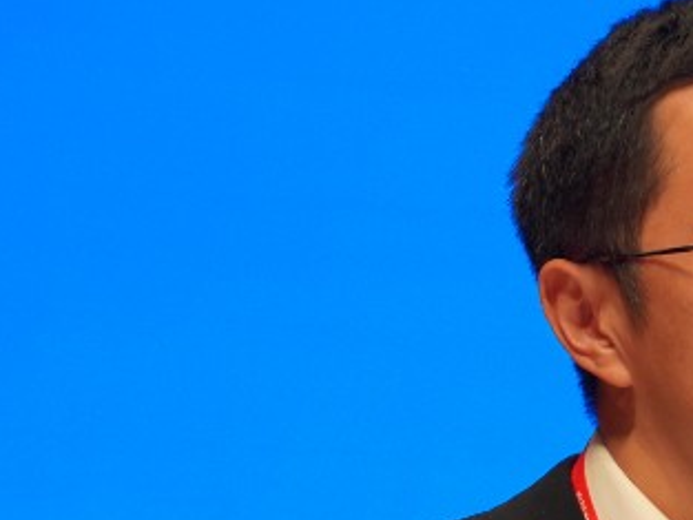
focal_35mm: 506
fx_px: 10134
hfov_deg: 3.9
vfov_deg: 2.9
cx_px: 1181
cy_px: 540
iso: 800
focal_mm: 103
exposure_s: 1/100
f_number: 4.5
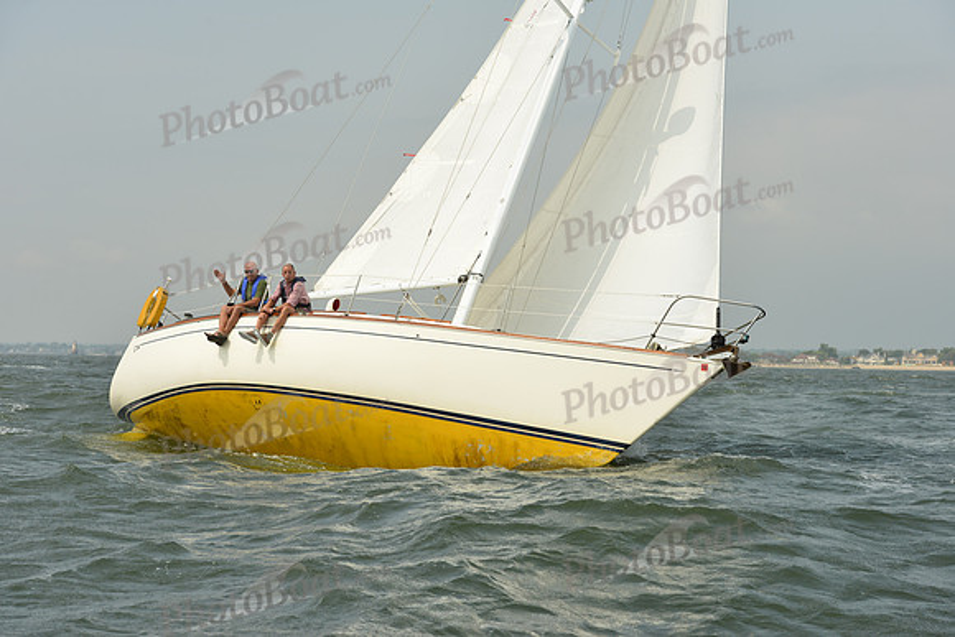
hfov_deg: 28.8
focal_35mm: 70
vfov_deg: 19.5
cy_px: 318
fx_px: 1857
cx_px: 478
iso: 320
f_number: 9
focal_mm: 70
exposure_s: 1/1250
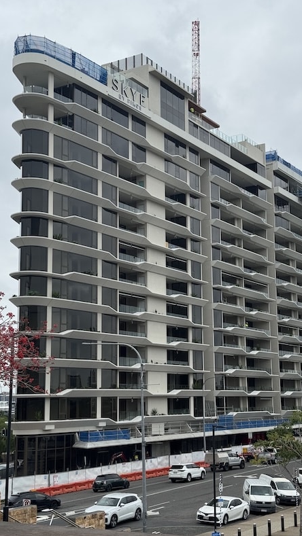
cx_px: 171
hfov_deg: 22.6
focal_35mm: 53
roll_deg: +1.0
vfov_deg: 39.2
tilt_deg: +10.4
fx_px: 754
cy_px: 266
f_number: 1.78
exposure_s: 1/2045
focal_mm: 6.76
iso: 64
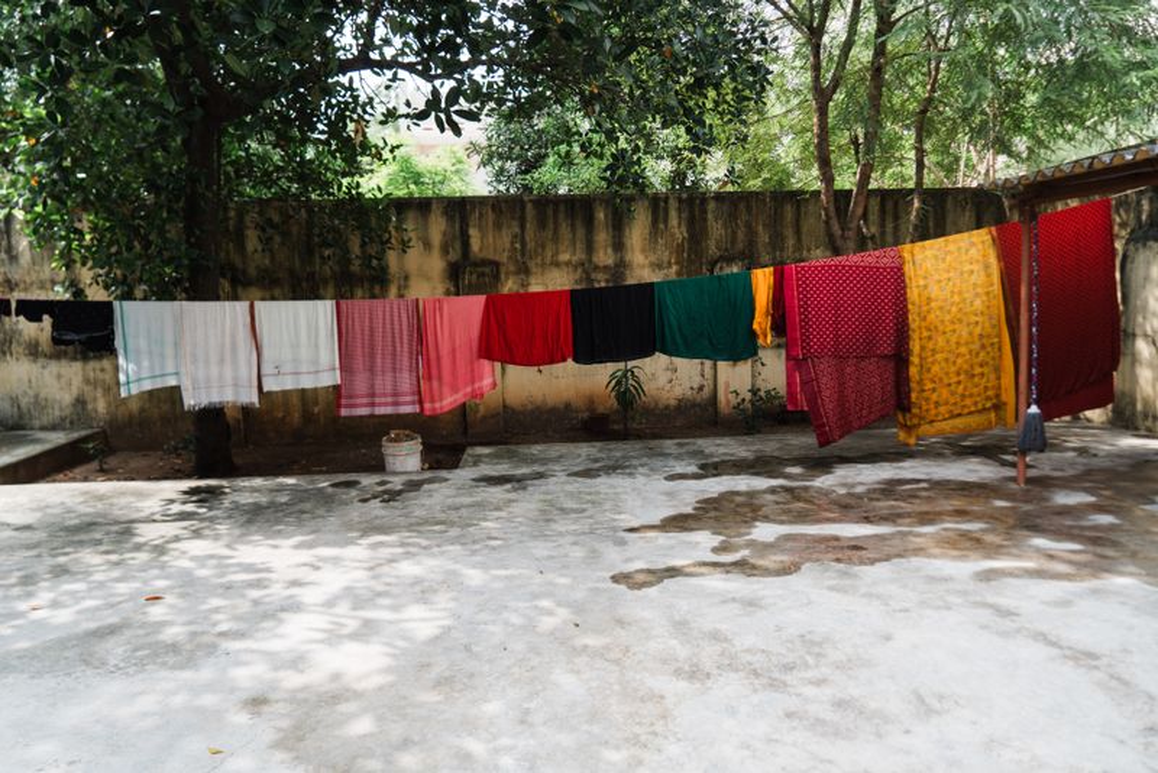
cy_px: 386
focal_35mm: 24
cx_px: 579
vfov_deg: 53.2
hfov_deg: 73.7
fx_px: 772
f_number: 5
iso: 100
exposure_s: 1/125
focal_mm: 24
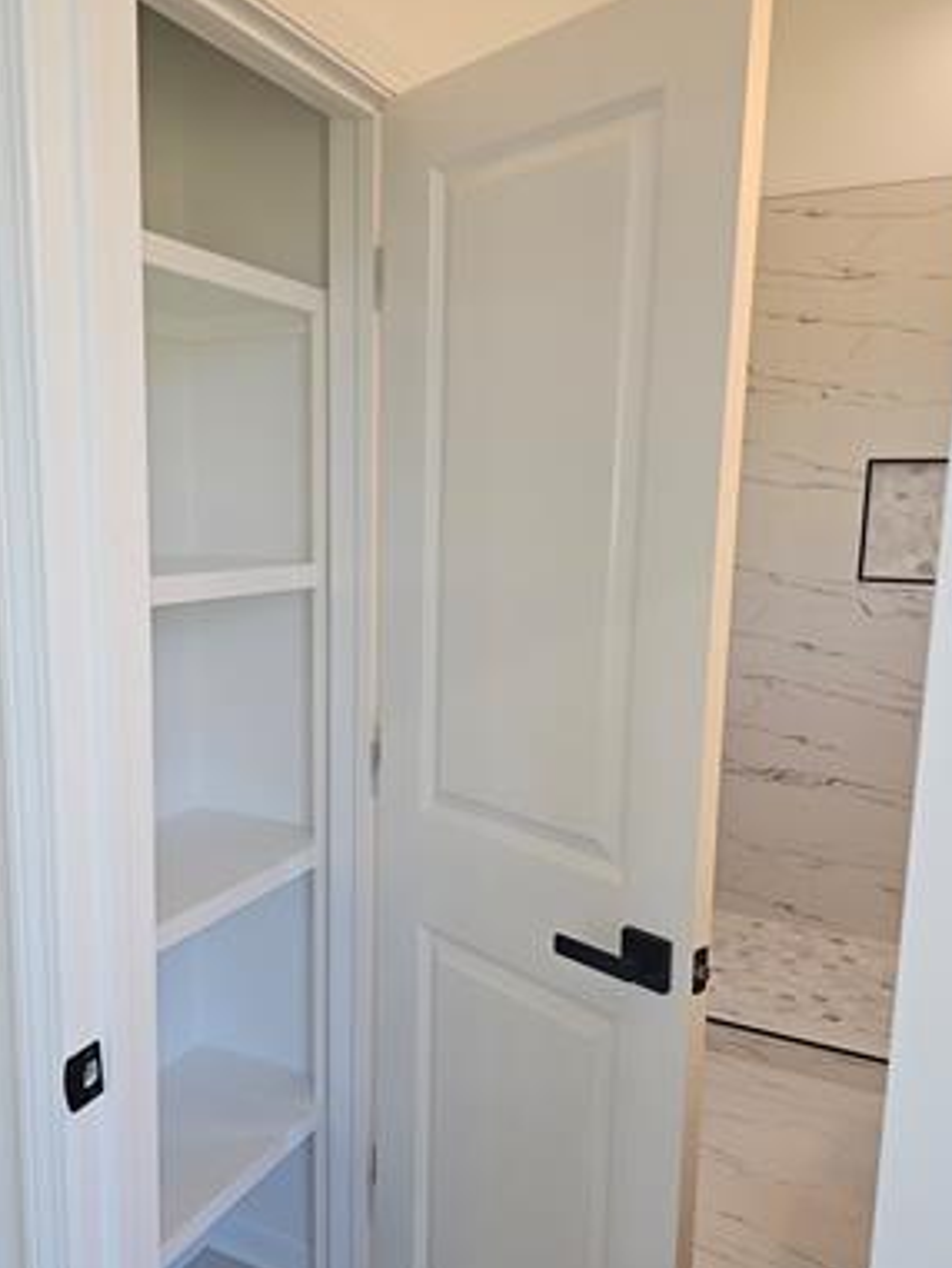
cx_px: 409
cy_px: 706
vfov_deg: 61.5
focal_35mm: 29
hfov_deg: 48.1
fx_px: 1063
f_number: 1.7
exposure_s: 1/60
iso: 25
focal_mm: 6.3
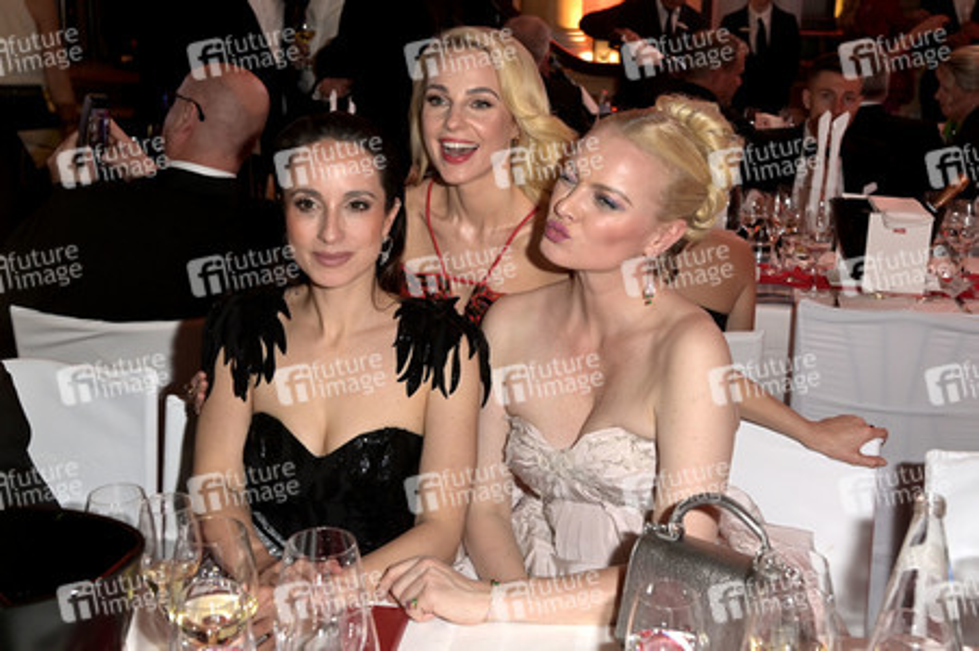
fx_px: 1033
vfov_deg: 35.0
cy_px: 326
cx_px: 490
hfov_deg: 50.7
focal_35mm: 38
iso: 2000
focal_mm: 38
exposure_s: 1/100
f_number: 5
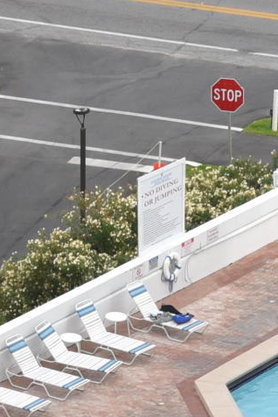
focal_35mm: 315
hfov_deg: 4.4
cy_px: 516
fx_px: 3643
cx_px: 258
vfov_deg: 6.5
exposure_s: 1/320
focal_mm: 50
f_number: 9
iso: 200
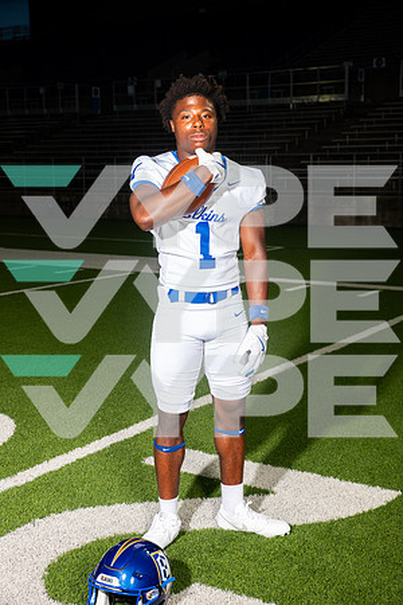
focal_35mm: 52
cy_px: 302
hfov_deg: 26.0
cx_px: 202
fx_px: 873
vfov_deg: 38.2
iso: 800
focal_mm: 52
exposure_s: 1/320
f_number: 7.1
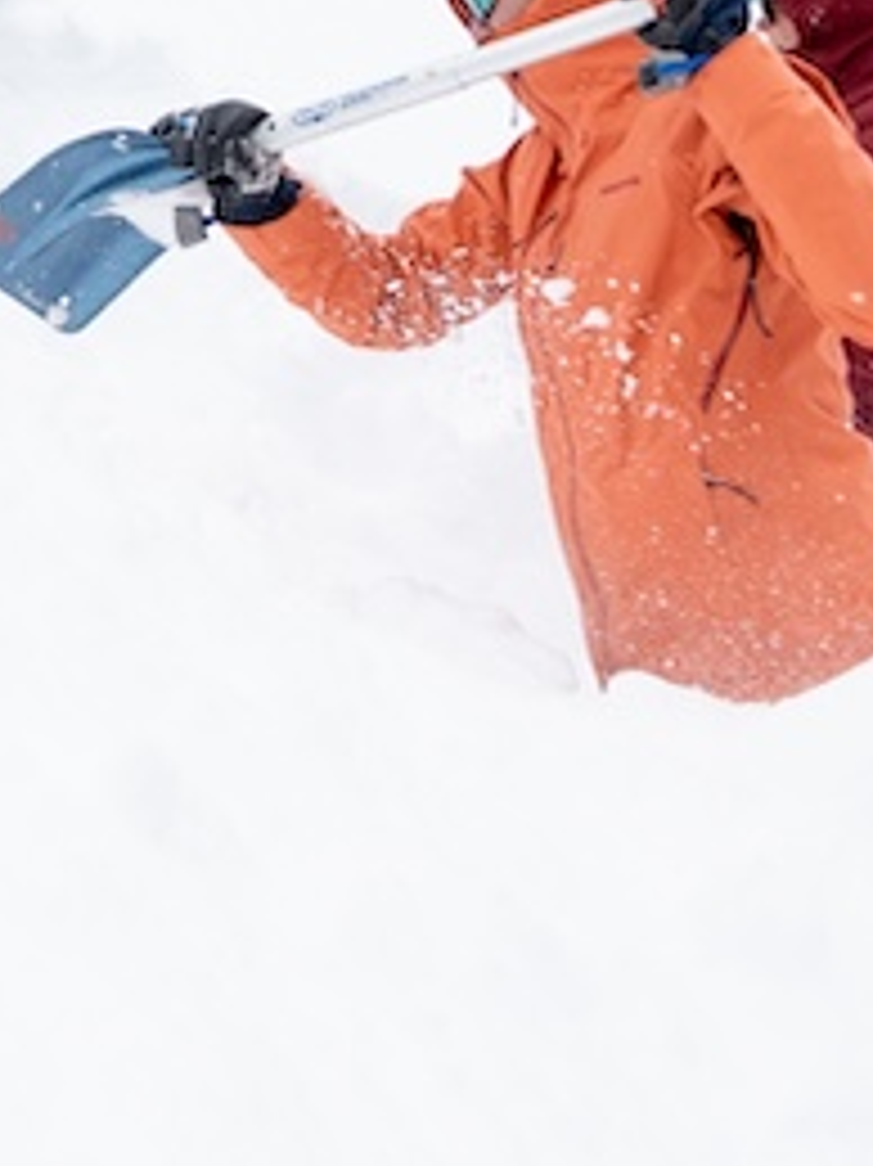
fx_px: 2625
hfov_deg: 17.8
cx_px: -234
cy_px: -304
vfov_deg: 22.6
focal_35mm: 78
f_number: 4
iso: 100
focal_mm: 14
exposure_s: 1/800
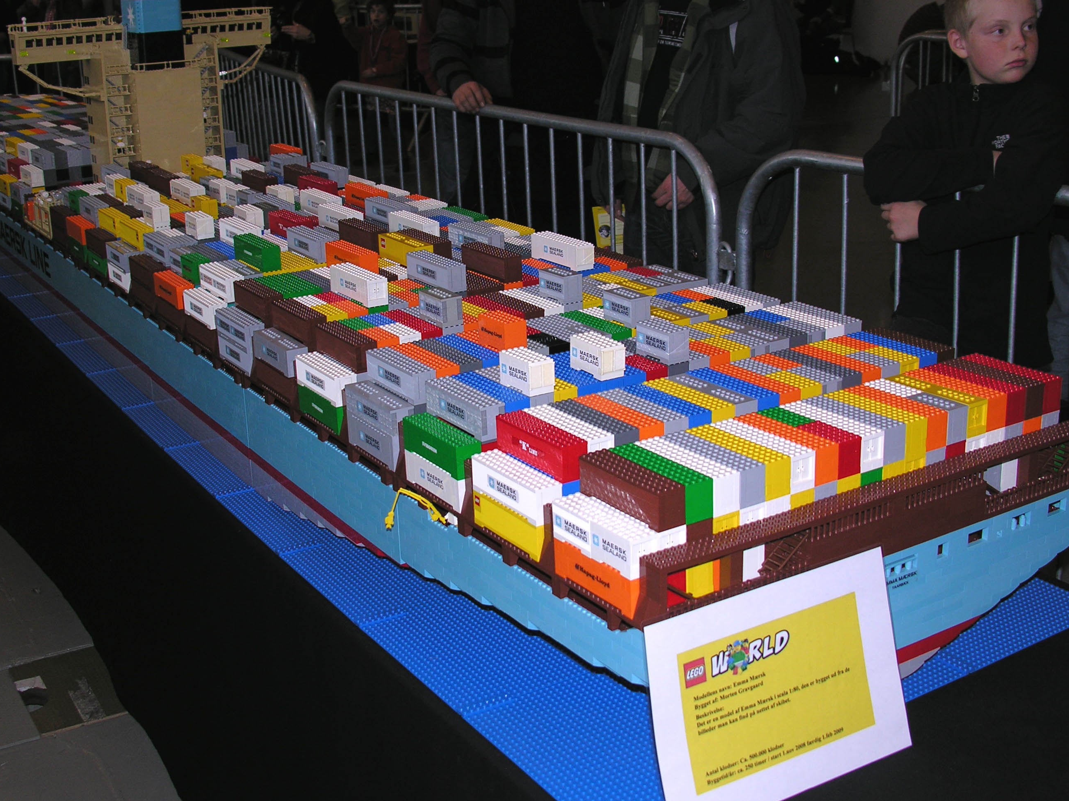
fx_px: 1359
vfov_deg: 32.9
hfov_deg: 42.9
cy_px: 365
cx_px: 490
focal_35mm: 44
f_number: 2.8
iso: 50
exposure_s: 1/60.1
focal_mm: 8.9
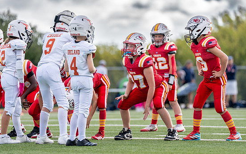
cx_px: 142
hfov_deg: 6.8
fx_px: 2065
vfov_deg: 4.3
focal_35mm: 308
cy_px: 73
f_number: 2.8
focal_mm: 200
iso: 320
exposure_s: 1/2500
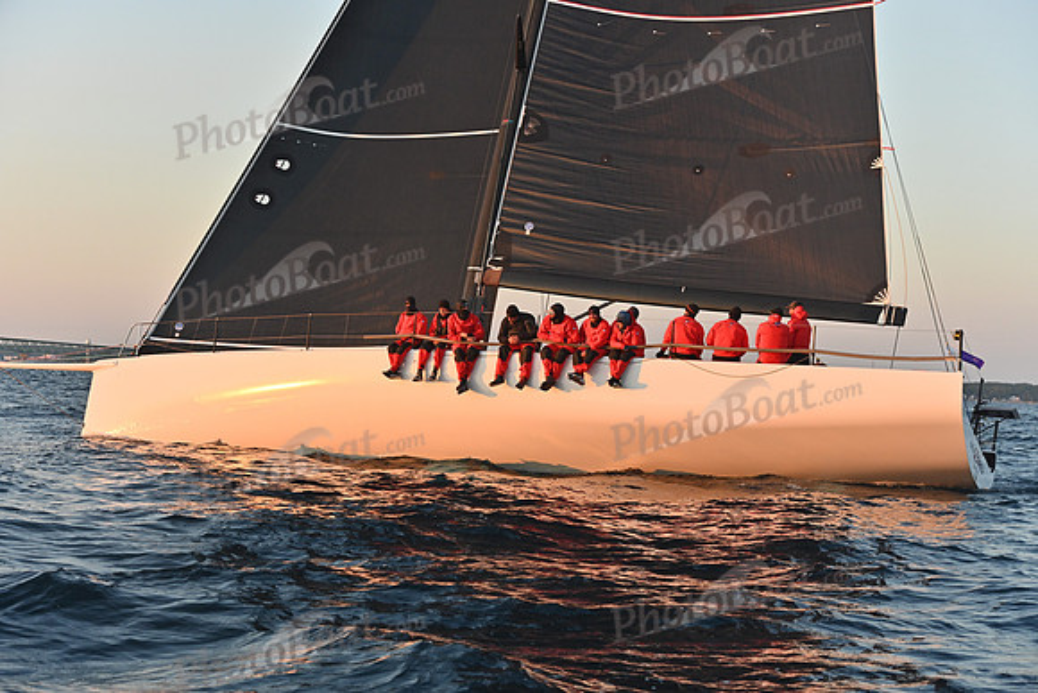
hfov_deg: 28.8
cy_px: 346
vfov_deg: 19.5
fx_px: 2019
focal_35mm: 70
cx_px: 519
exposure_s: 1/640
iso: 800
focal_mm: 70
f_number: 5.6
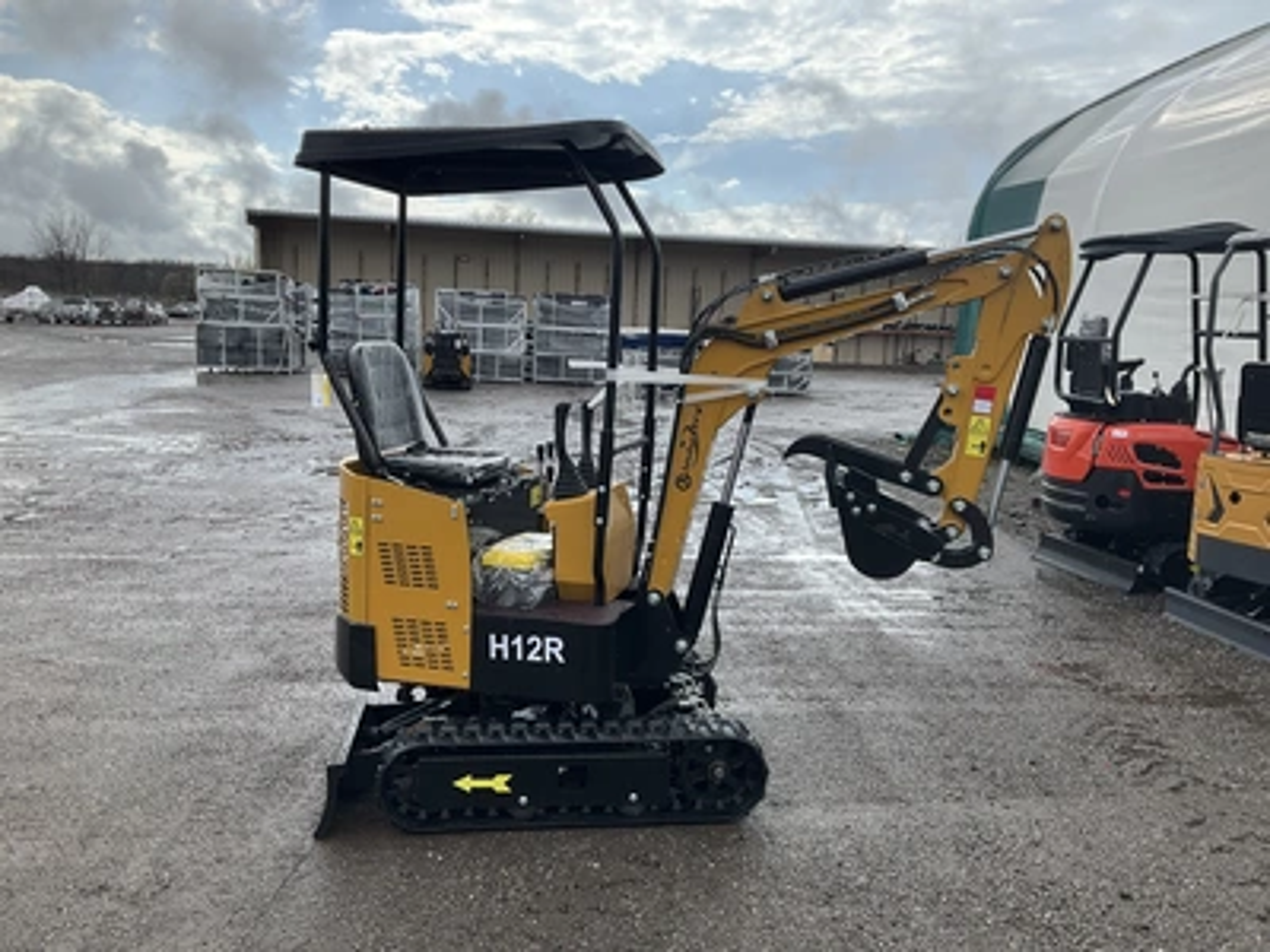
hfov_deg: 61.7
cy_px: 476
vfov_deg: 48.2
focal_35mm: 29
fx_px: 1064
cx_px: 635
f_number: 1.8
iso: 25
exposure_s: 1/1730
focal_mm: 3
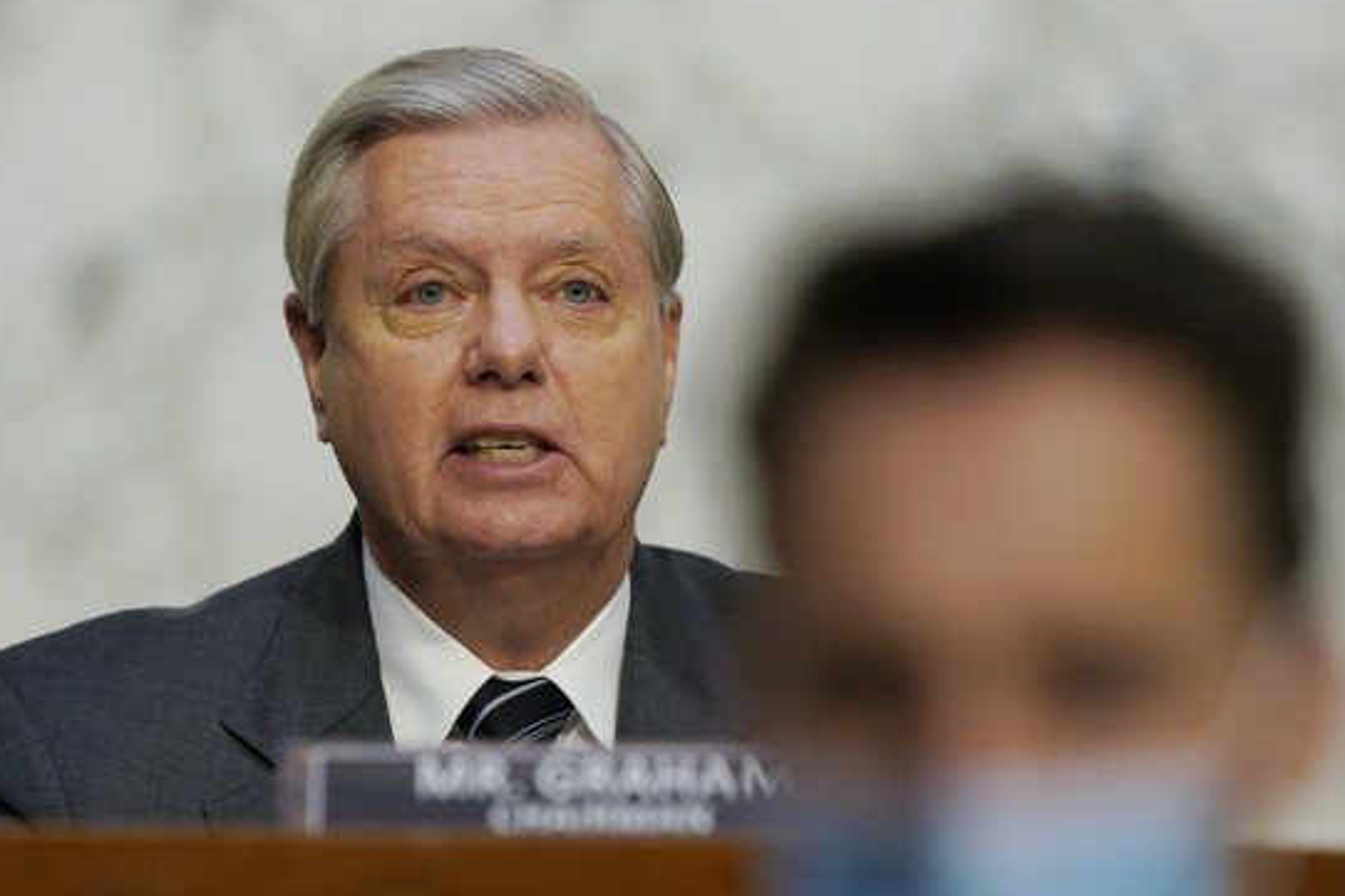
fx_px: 17927
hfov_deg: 4.3
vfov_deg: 2.9
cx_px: 633
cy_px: 423
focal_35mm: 480
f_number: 4
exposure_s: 1/320
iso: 1600
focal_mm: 400
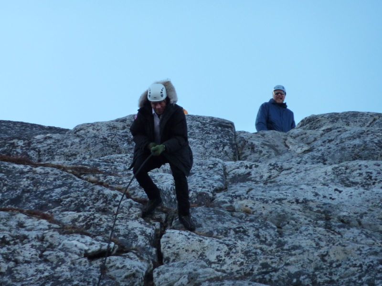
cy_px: 143
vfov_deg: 5.0
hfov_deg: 6.6
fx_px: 3311
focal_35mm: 300
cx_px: 191
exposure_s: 1/400
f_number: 4.9
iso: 250
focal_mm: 49.2
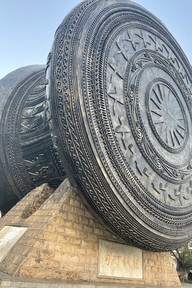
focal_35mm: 28
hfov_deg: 46.4
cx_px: 103
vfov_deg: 65.5
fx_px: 224
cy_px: 147
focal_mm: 4.2
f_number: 1.6
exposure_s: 1/106
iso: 125
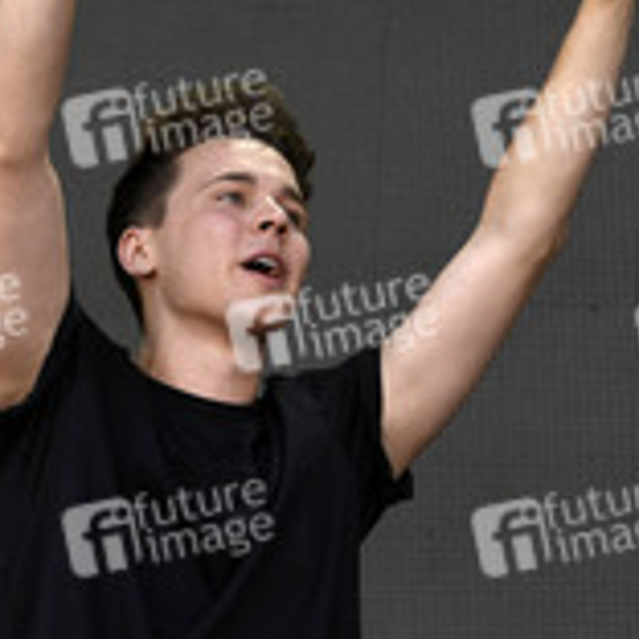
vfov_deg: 5.3
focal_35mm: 331
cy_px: 221
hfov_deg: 5.3
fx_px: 6913
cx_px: 223
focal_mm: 135
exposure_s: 1/160
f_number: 7.1
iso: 400
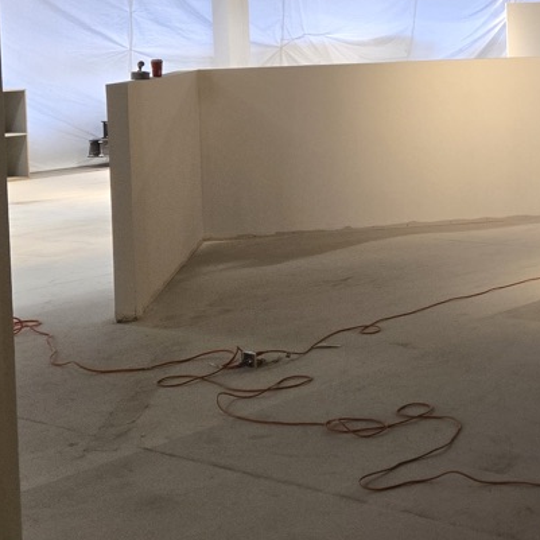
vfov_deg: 23.6
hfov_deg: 22.0
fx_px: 1253
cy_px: 51
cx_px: 692
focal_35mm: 71
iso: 250
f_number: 1.8
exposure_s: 1/120
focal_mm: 5.4
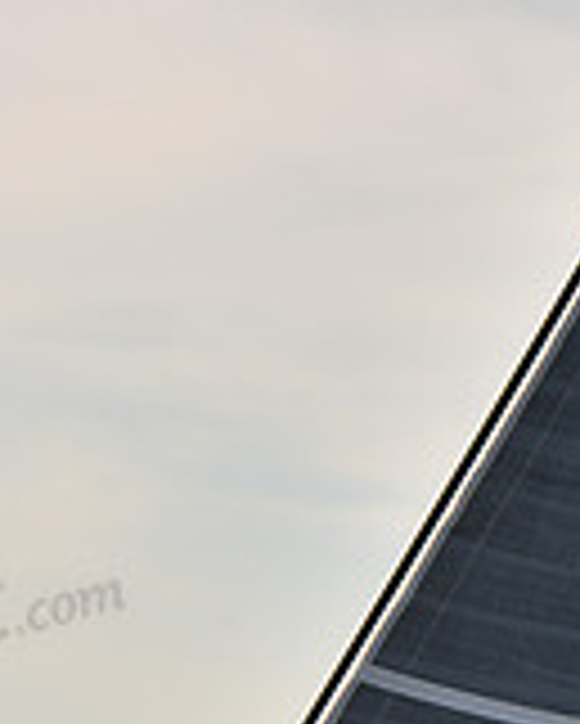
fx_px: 6538
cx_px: 357
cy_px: 1246
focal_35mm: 305
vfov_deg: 6.2
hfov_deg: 5.1
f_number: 4.5
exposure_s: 1/800
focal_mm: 90
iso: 250
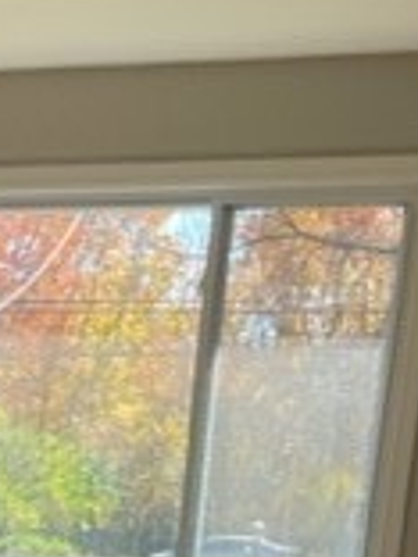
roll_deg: -1.0
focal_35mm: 107
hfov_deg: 13.0
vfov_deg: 16.1
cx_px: -222
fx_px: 1723
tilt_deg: -13.2
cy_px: 946
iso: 32
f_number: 1.6
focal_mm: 5.1
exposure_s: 1/391
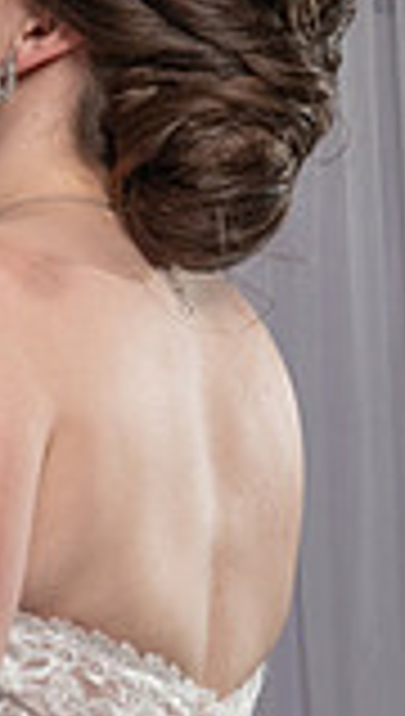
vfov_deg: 6.9
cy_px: 391
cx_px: -68
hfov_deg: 3.9
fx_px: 5966
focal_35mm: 314
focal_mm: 70
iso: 1000
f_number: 5.6
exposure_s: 1/200
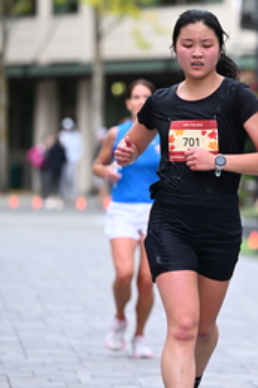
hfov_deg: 4.8
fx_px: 3078
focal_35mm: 286
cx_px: 235
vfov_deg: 7.2
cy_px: 154
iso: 1000
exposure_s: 1/1600
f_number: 2.8
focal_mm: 135
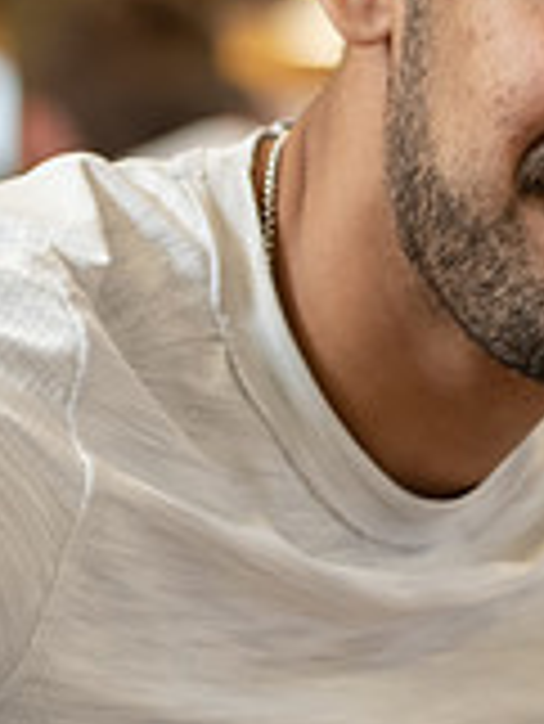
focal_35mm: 242
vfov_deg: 8.2
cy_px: 227
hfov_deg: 6.1
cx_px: 787
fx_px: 5064
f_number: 3.2
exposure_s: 1/200
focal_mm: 70
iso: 1250
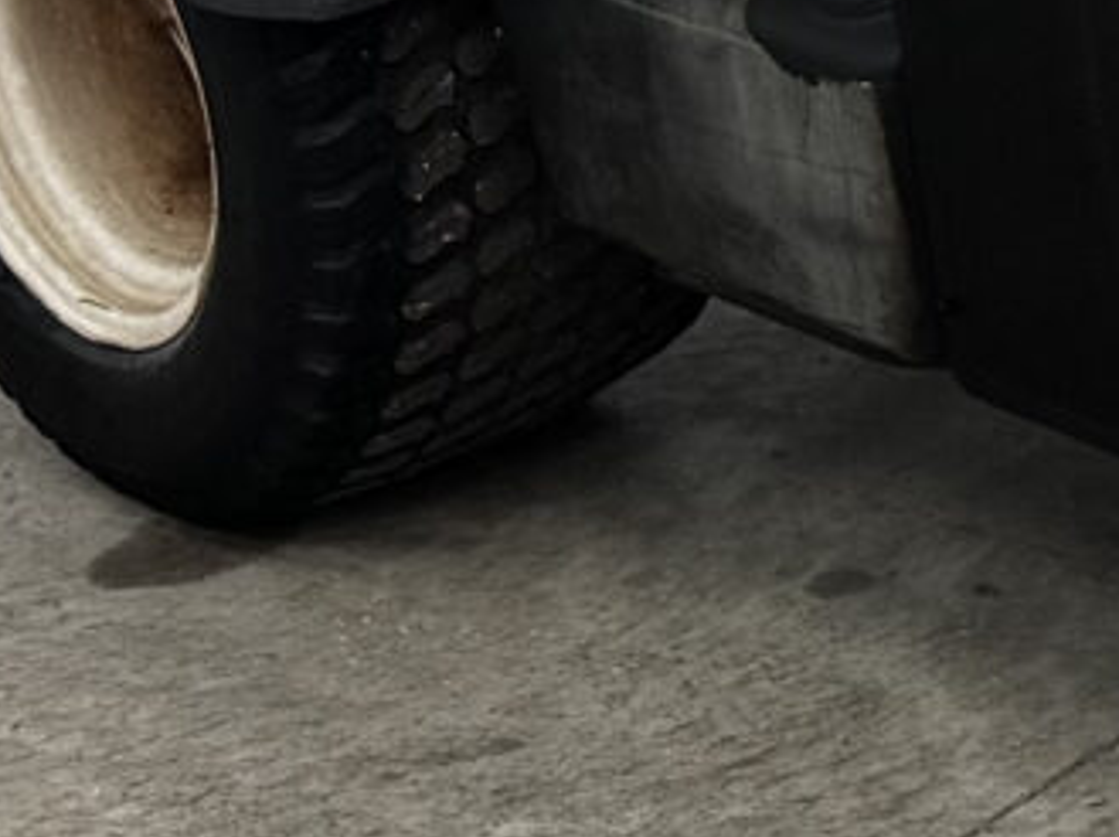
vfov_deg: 7.7
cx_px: 2979
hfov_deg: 9.1
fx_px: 6038
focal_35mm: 187
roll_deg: +0.1
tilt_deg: -16.2
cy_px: -626
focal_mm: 6.76
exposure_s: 1/120
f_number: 1.78
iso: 80
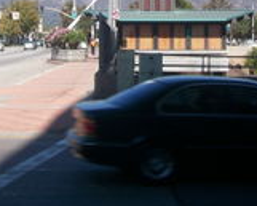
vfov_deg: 14.7
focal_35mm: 102
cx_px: 128
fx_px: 776
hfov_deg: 18.8
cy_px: -24
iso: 80
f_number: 7.2
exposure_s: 1/203
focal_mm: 5.8
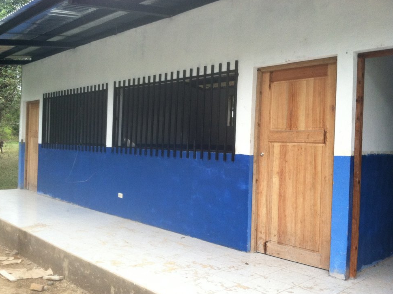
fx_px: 419
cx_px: 186
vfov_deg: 38.6
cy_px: 146
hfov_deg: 50.2
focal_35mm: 37
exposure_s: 1/120
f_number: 2.8
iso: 160
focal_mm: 3.85
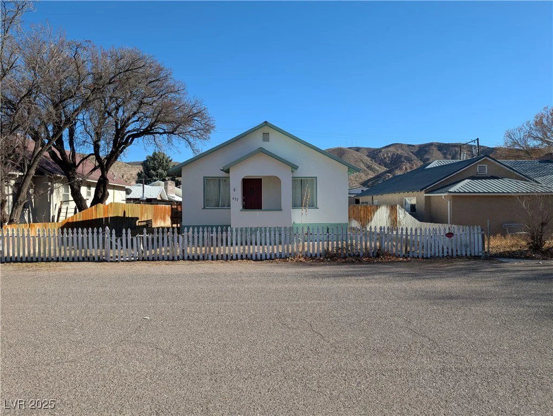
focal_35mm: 24
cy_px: 208
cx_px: 276
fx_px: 384
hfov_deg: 71.5
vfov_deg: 56.9
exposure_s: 1/867
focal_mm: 6.9
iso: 21
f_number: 1.68
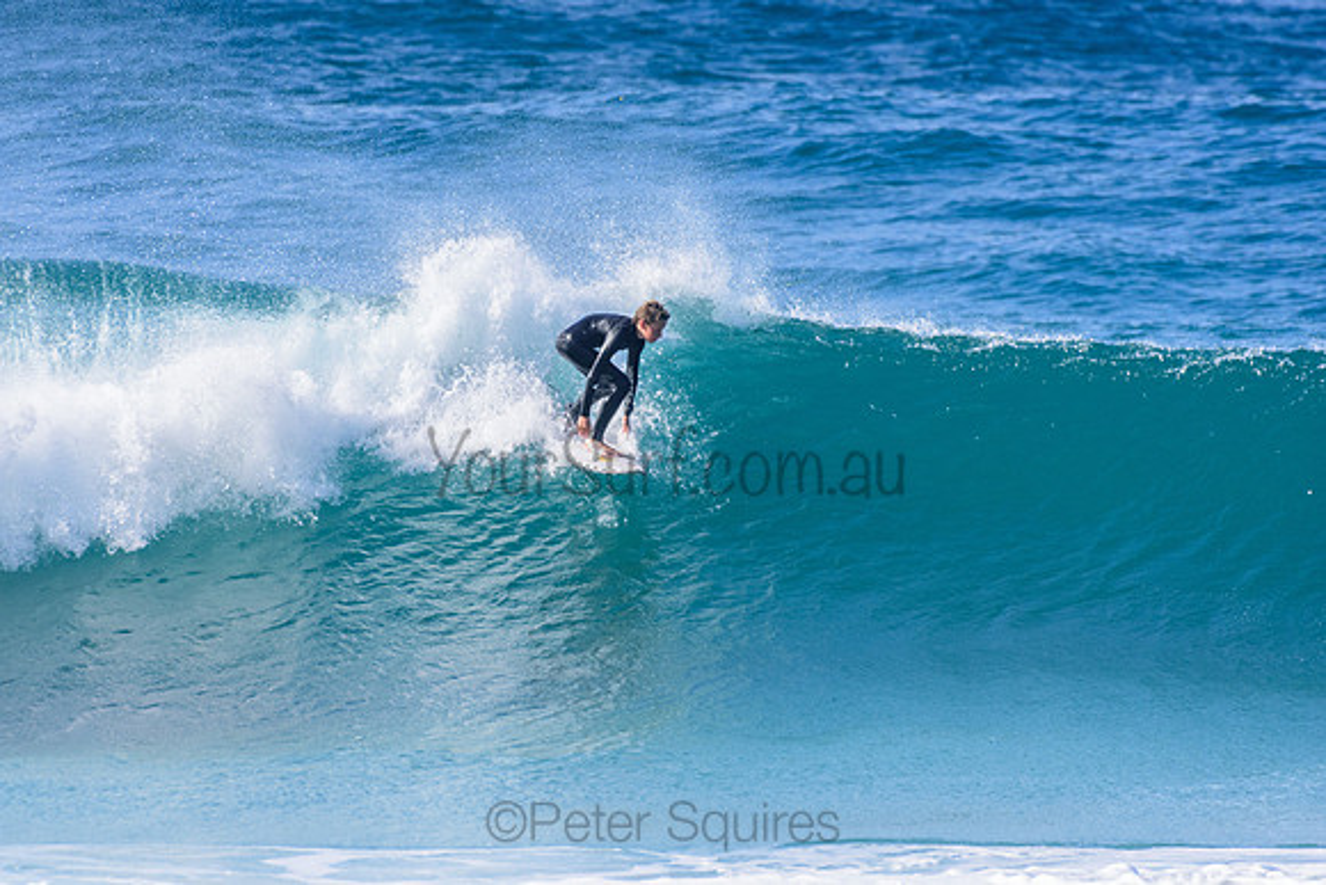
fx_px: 27630
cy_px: 442
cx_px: 663
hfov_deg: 2.7
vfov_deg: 1.8
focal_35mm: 750
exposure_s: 1/2000
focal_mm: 500
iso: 450
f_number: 5.6
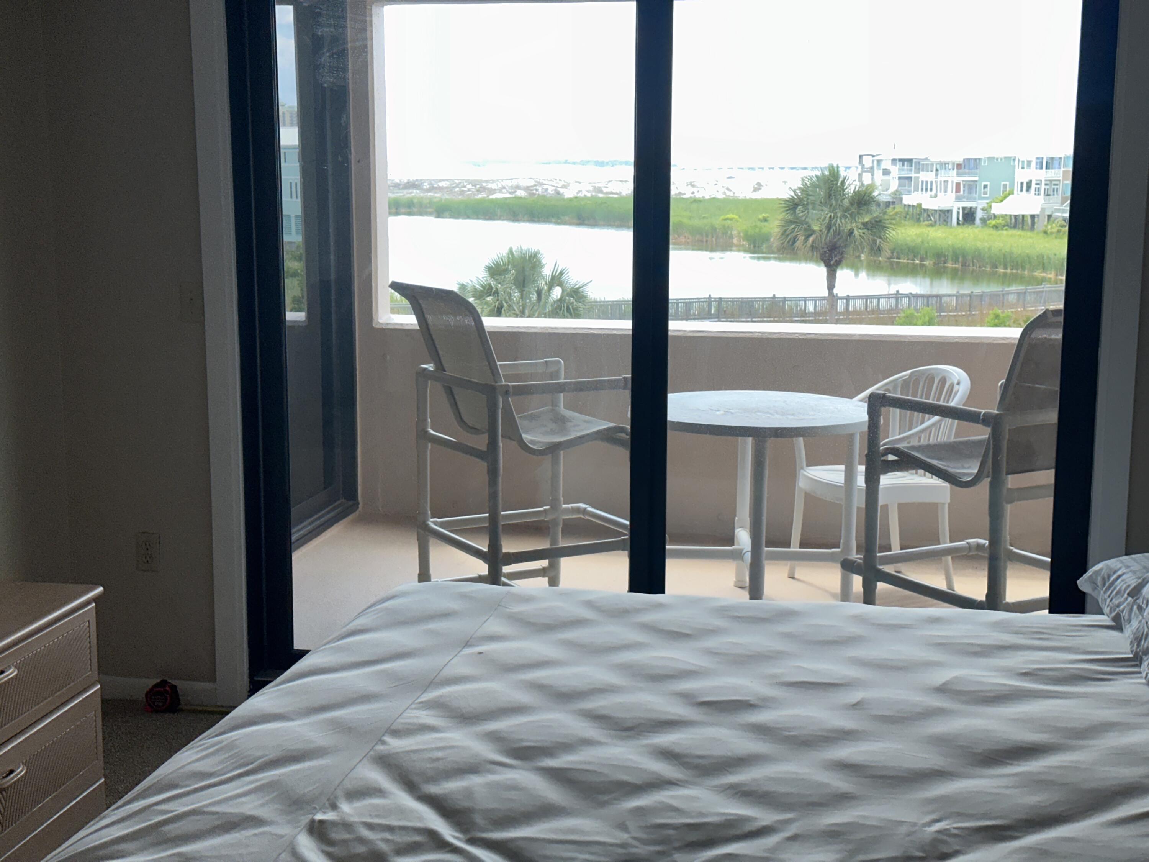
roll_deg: -0.7
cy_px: 431
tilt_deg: -9.5
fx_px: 1593
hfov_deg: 39.7
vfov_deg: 30.3
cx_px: 574
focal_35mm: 48
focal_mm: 6.86
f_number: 1.78
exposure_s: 1/450
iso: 100
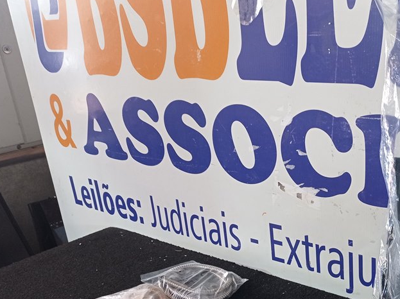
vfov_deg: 31.0
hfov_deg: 39.6
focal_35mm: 46
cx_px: 322
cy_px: 216
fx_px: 531
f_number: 1.79
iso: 240
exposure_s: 1/60
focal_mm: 4.7
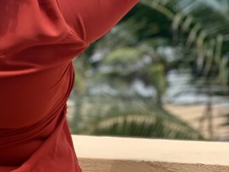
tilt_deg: +0.8
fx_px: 1013
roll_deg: +0.2
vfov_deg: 9.6
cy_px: -13
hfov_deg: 12.5
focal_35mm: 153
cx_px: -63
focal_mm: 6
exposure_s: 1/695
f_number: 2.4
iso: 16
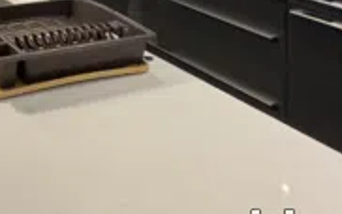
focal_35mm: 57
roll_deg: -0.1
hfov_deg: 30.2
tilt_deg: +0.0
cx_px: -71
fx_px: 532
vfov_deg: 18.1
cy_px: -172
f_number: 2.2
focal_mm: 2.22
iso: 800
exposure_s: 1/50
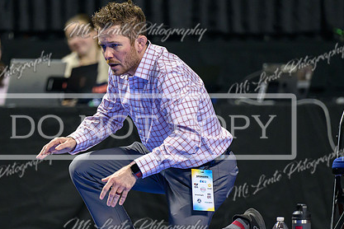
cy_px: 178
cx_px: 126
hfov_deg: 4.8
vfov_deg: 3.2
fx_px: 4128
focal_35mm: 432
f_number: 2.8
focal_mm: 200
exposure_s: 1/800
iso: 2500
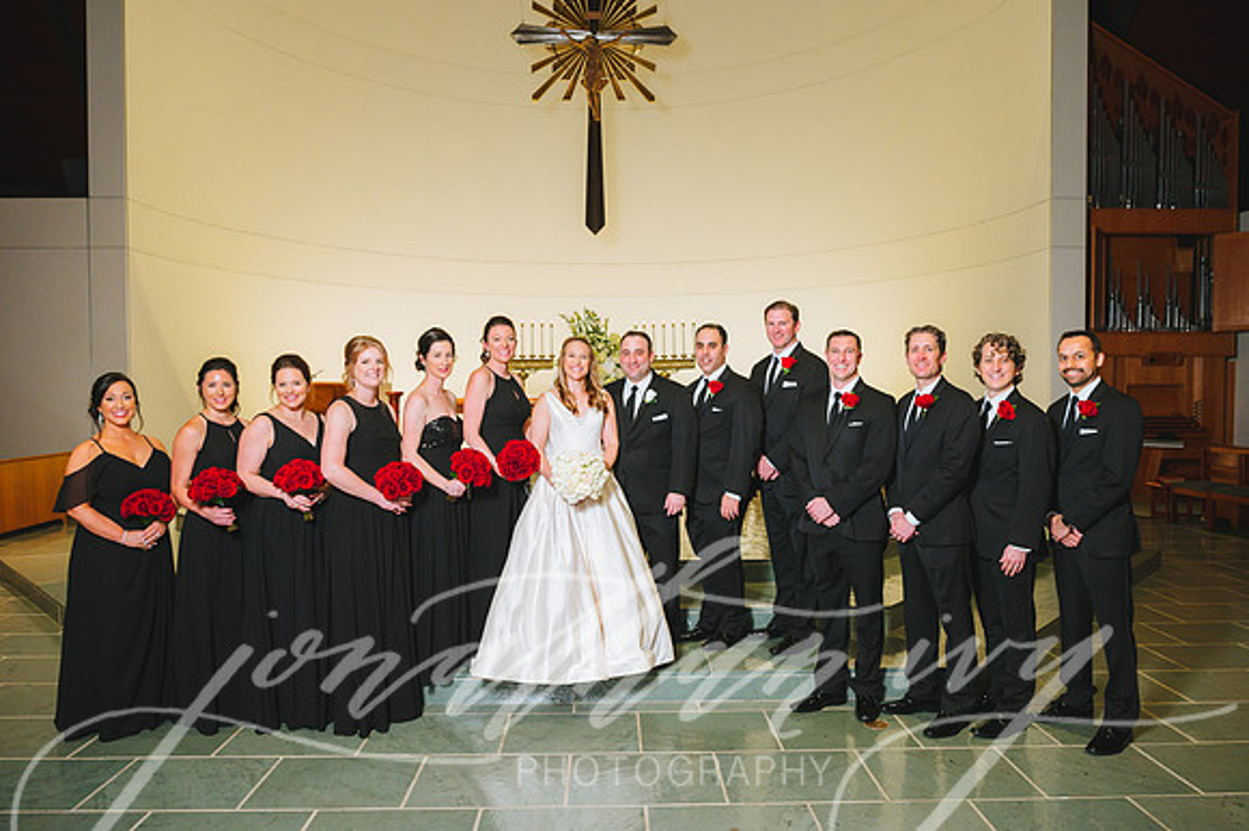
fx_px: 832
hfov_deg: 73.8
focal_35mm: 24
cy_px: 416
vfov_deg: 53.1
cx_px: 624
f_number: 5
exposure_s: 1/160
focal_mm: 24
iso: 1250
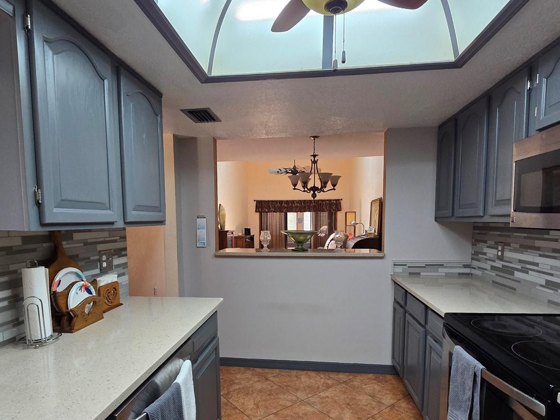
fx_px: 307
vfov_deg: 68.1
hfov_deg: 84.6
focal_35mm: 19
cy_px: 250
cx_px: 269
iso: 160
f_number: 2.2
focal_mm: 2.2
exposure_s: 1/60
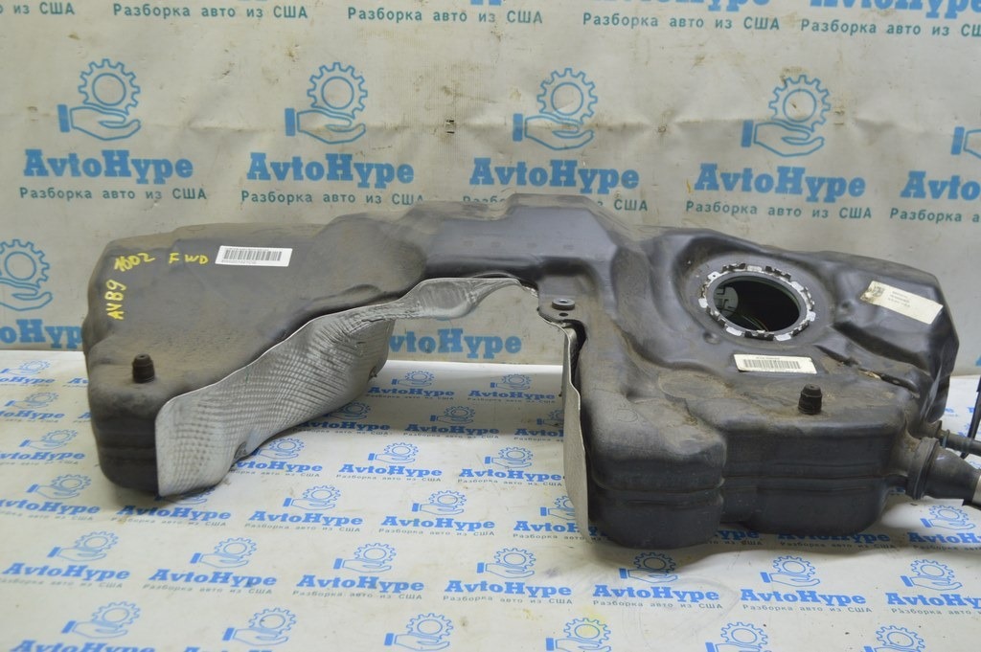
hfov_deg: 53.2
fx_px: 980
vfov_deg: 36.8
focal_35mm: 36
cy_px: 326
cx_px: 490
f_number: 5.6
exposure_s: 1/20
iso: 400
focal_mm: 24
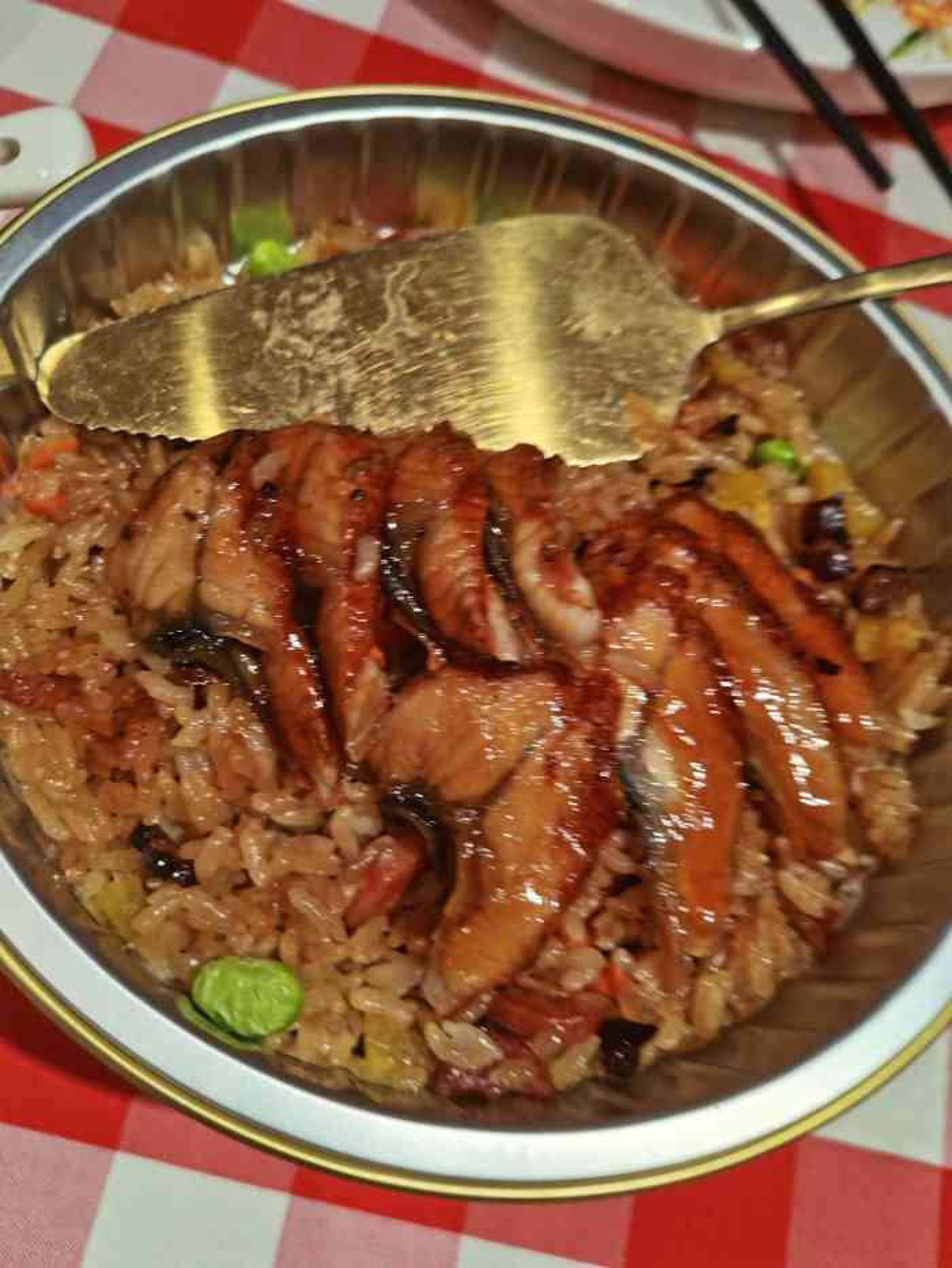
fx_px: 990
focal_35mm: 27
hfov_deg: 51.4
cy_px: 634
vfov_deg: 65.3
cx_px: 476
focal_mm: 4.94
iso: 64
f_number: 1.9
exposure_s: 1/100
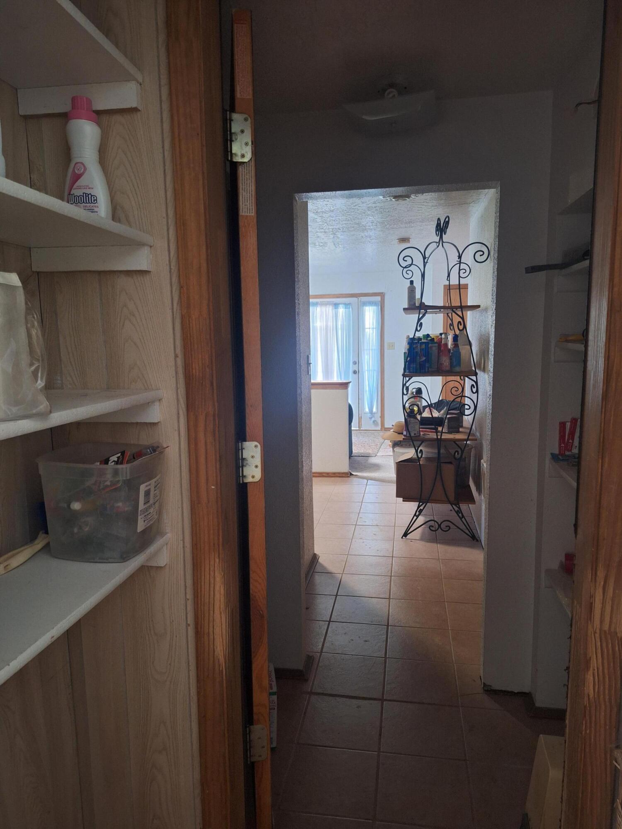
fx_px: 551
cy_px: 414
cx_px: 311
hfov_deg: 58.9
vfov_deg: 73.9
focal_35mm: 23
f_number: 1.8
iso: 400
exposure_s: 1/24
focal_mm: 5.54
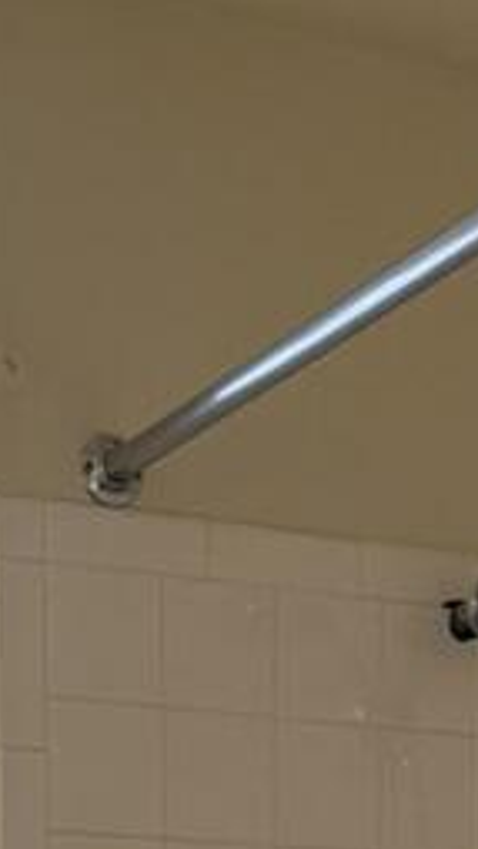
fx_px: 2567
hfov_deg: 10.6
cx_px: 140
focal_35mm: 114
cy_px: 1594
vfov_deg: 15.7
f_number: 1.6
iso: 125
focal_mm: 5.96
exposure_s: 1/60
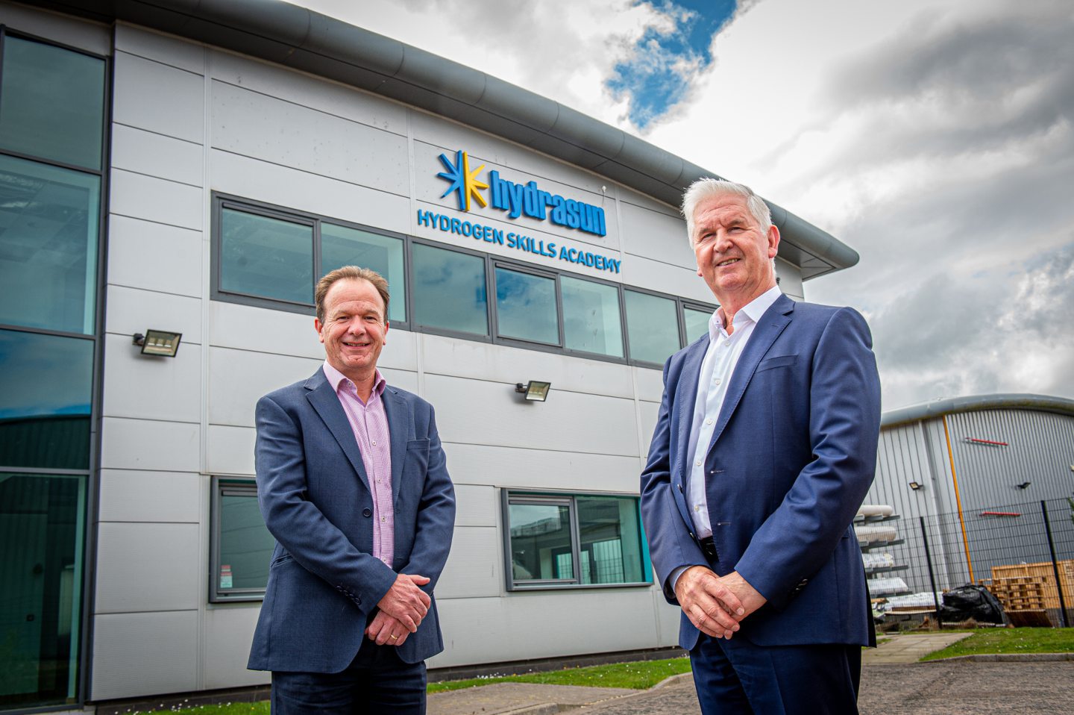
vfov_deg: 37.8
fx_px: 1043
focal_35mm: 35
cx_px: 537
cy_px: 358
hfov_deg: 54.5
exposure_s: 1/320
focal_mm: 35
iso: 320
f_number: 6.3
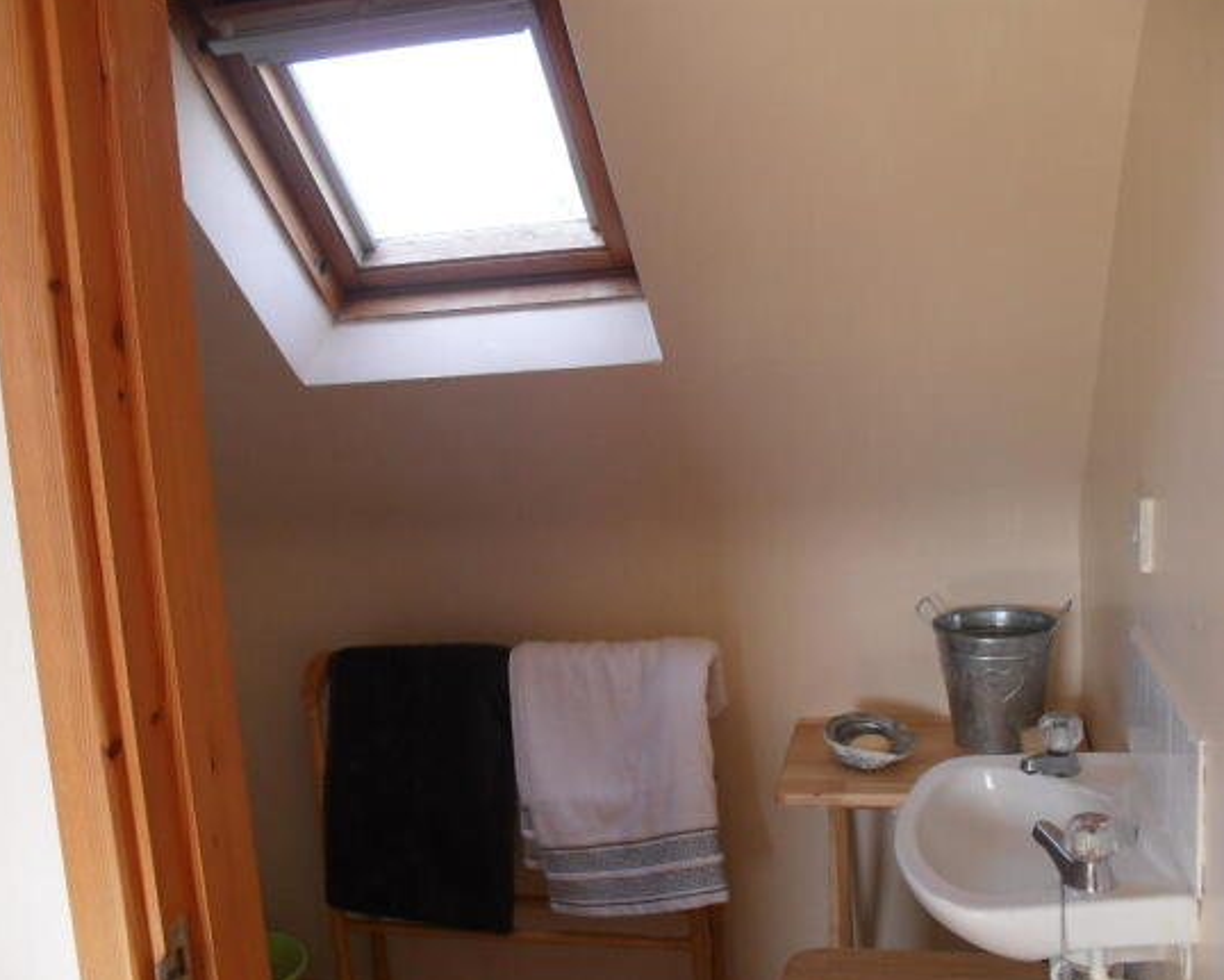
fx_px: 1341
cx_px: 613
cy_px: 490
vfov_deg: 40.2
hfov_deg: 49.1
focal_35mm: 37
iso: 100
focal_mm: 6.3
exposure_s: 1/60
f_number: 3.2
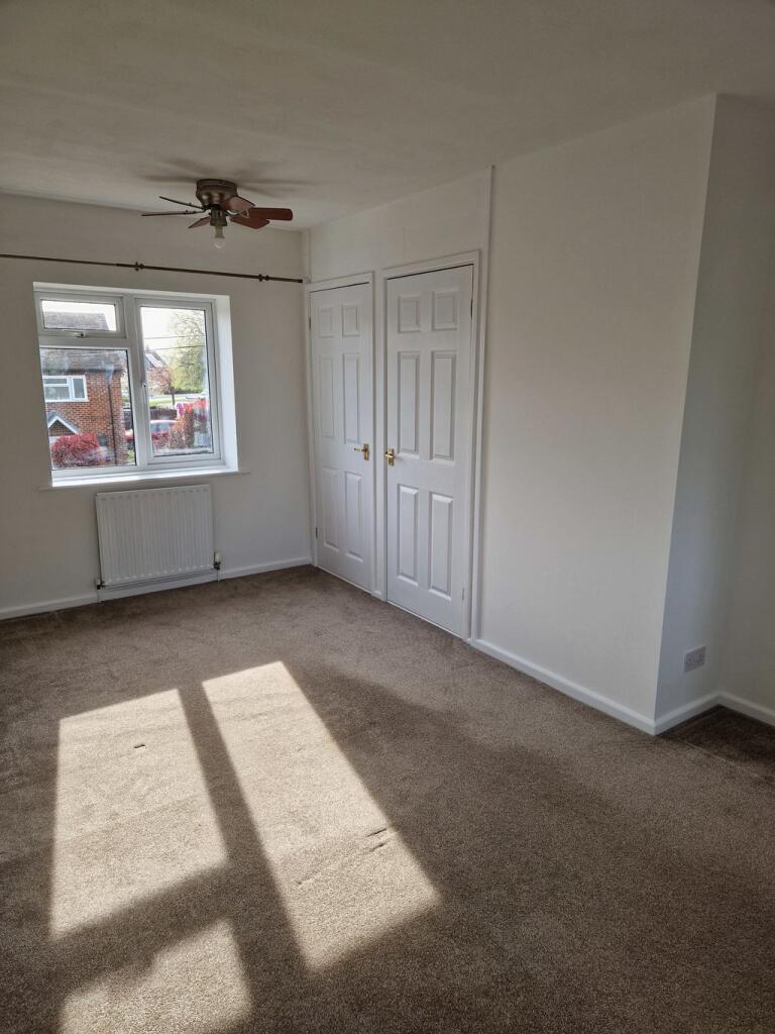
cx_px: 388
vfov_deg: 73.9
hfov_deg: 58.9
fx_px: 687
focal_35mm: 23
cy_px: 517
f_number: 1.8
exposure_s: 1/180
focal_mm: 5.4
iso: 50
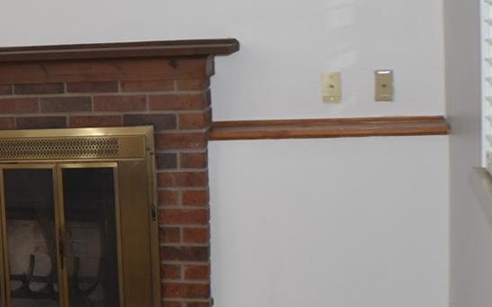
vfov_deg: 12.2
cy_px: 114
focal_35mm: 107
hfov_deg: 18.5
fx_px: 1435
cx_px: -85
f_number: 4
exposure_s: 1/60
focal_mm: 24
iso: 800
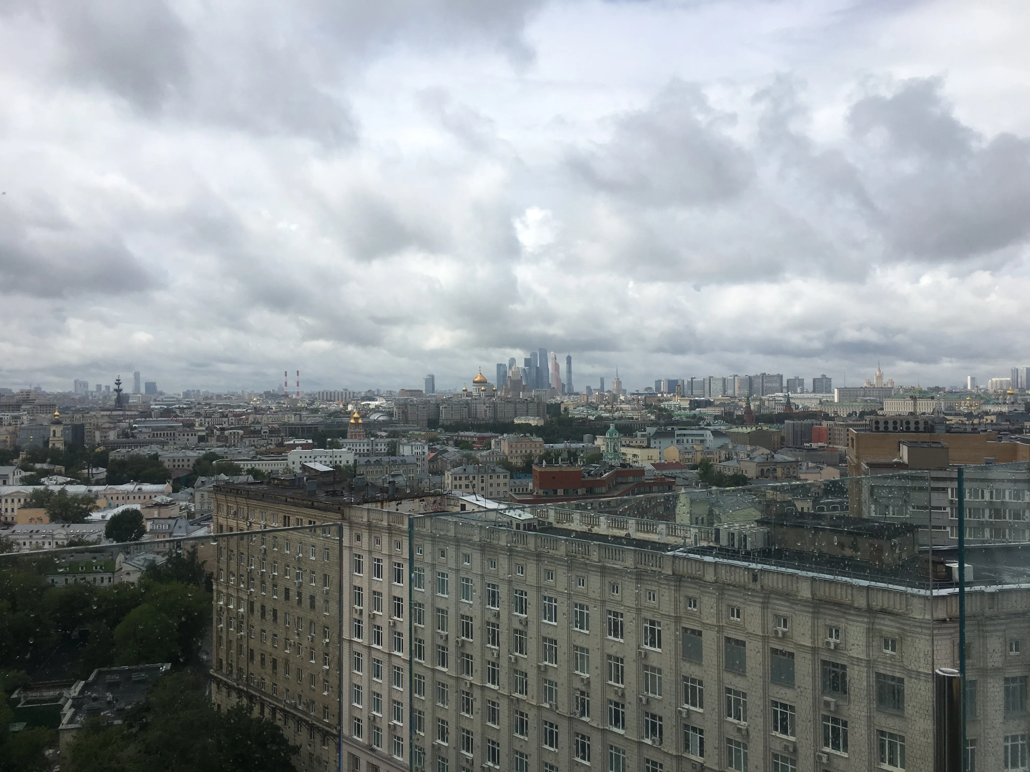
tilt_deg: -0.1
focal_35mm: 29
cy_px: 386
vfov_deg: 48.2
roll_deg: +0.6
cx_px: 515
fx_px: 863
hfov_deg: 61.7
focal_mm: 4.15
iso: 25
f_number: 2.2
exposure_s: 1/3077
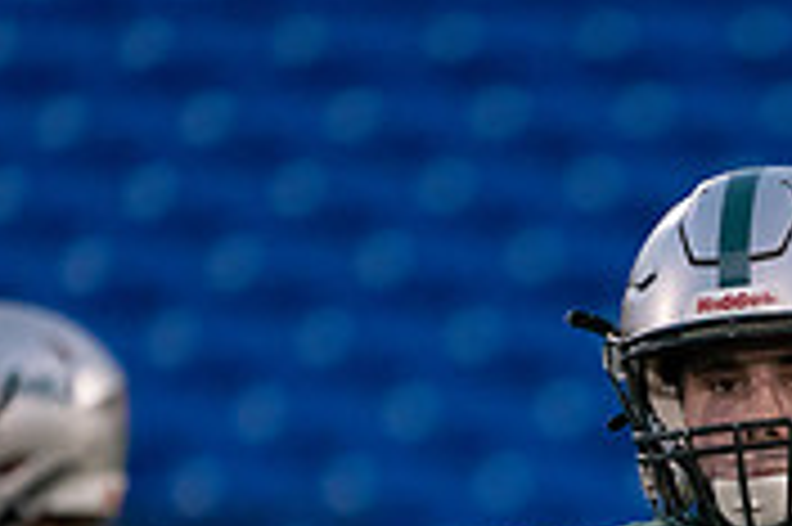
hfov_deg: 1.6
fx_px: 28968
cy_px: 811
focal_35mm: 1318
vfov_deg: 1.0
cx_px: 896
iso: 5000
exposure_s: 1/1250
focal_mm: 400
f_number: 5.6
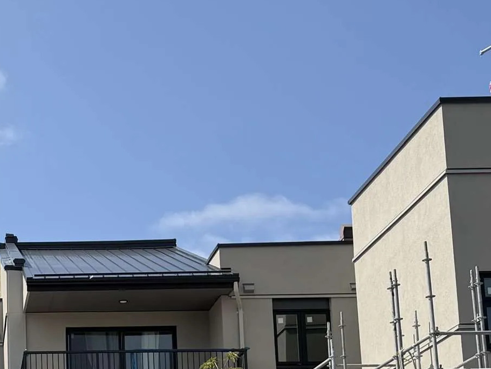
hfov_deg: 22.4
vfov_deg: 17.6
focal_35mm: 81
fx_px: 1149
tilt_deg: +8.3
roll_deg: -0.5
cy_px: 411
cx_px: -85
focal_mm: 6.76
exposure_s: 1/5319
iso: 80
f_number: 1.78
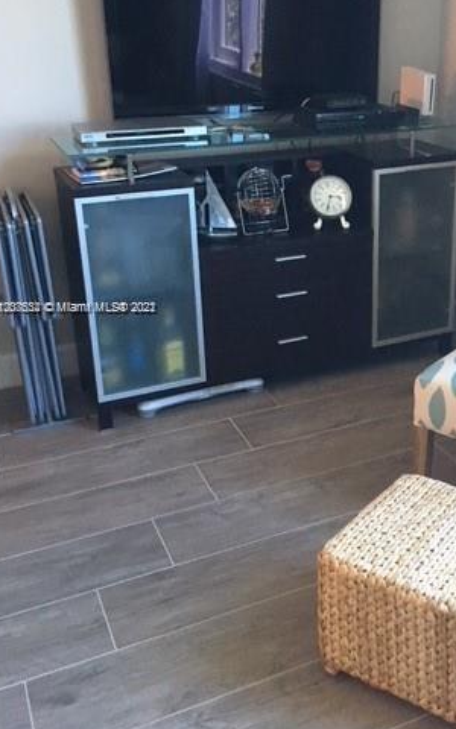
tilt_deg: -20.5
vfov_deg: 48.0
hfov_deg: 30.7
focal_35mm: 41
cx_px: 347
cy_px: 308
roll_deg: -0.6
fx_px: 815
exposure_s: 1/30
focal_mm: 4.15
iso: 200
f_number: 2.2
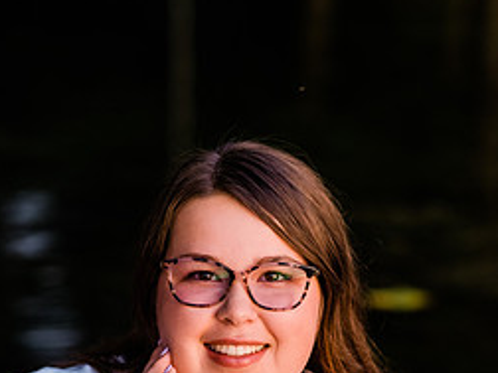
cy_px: 432
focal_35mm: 146
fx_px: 2100
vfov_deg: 10.0
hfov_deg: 13.5
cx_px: 255
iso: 800
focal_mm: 85
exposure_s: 1/250
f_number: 2.8
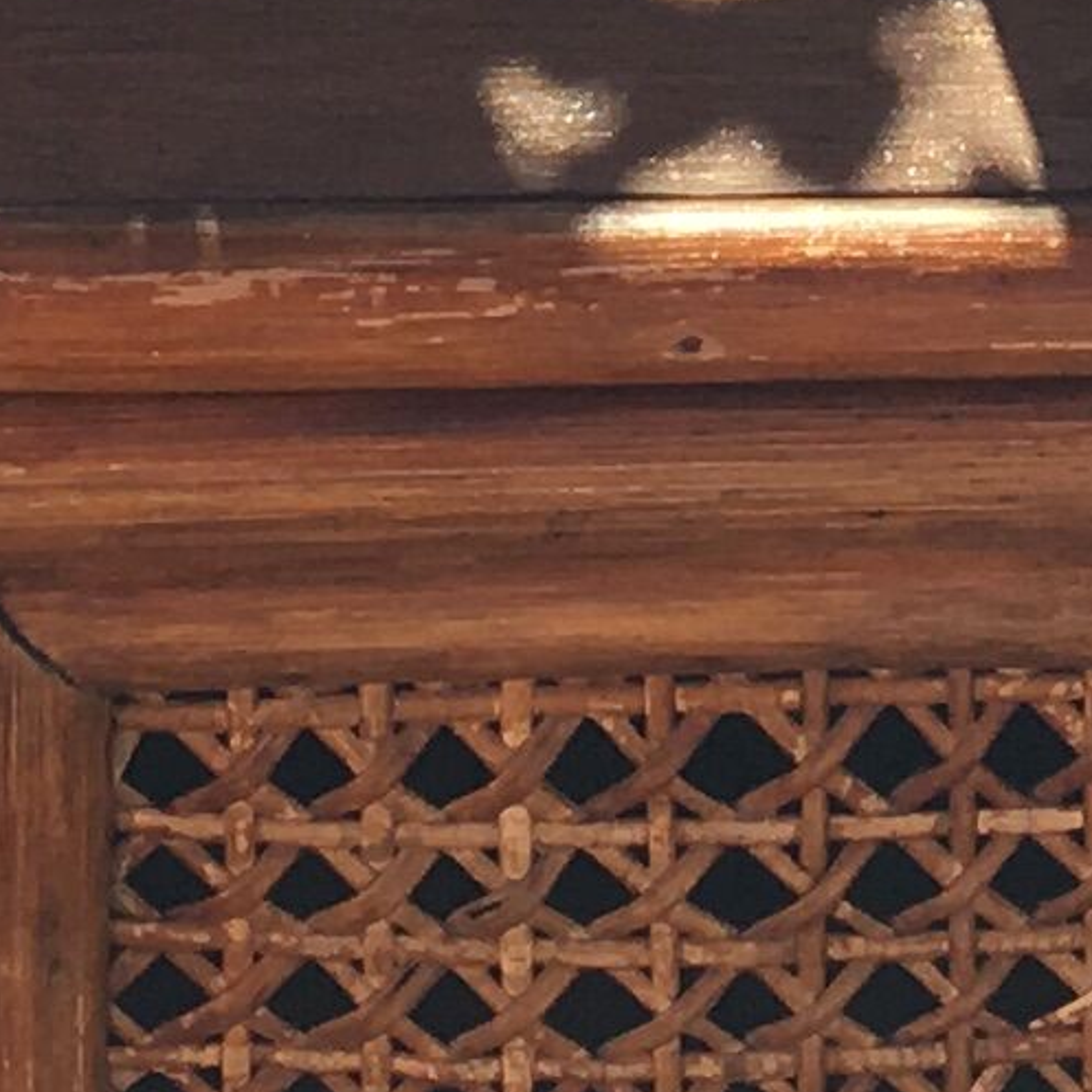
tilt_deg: -21.9
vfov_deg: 7.5
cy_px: -2054
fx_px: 7424
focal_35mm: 208
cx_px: 18
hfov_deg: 8.4
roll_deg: -0.9
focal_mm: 4.15
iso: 25
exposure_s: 1/605
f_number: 2.2
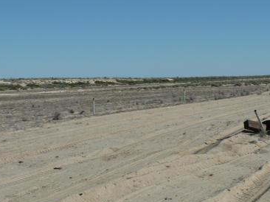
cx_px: 190
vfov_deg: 16.2
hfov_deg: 21.4
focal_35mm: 91
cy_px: 69
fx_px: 709
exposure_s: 1/800
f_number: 5.6
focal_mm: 8.5
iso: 80
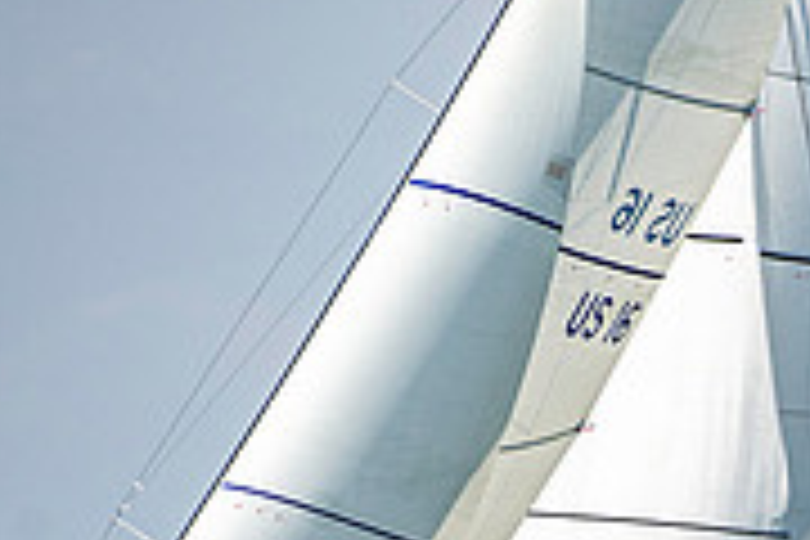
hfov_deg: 1.8
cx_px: 729
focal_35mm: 1153
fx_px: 25940
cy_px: 657
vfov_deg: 1.2
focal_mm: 350
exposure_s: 1/4000
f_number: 5
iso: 400
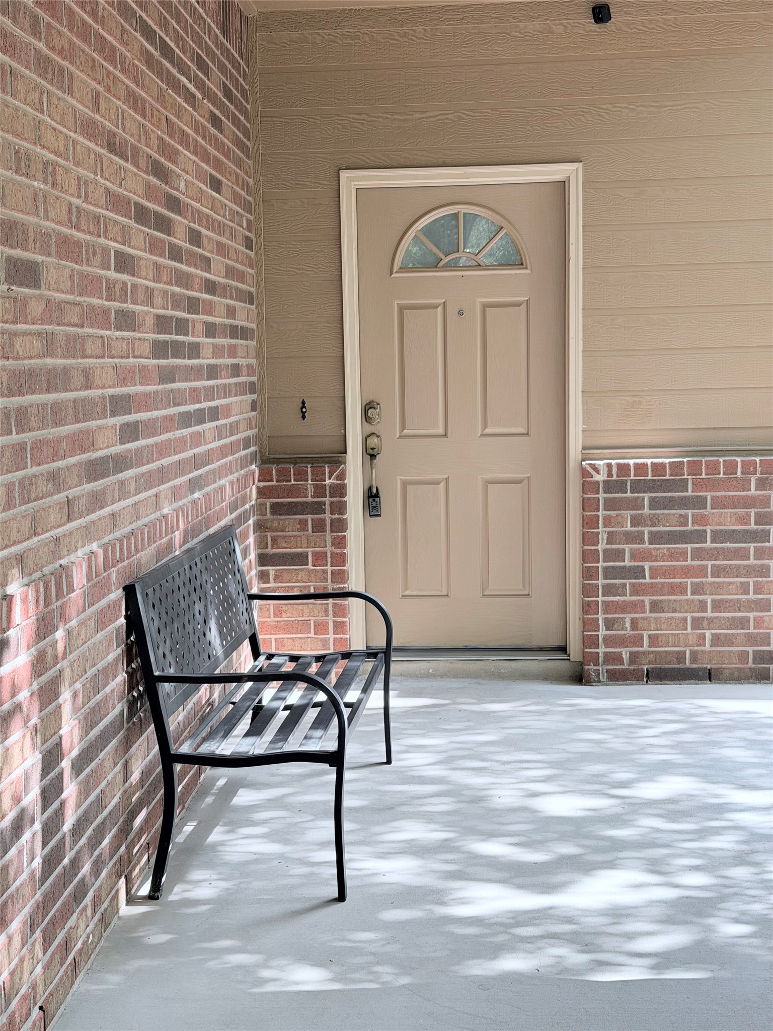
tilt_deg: -6.5
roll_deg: +0.9
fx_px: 1429
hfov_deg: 30.3
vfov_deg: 39.7
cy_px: 516
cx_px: 386
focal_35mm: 48
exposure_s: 1/394
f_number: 1.78
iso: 80
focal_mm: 6.76
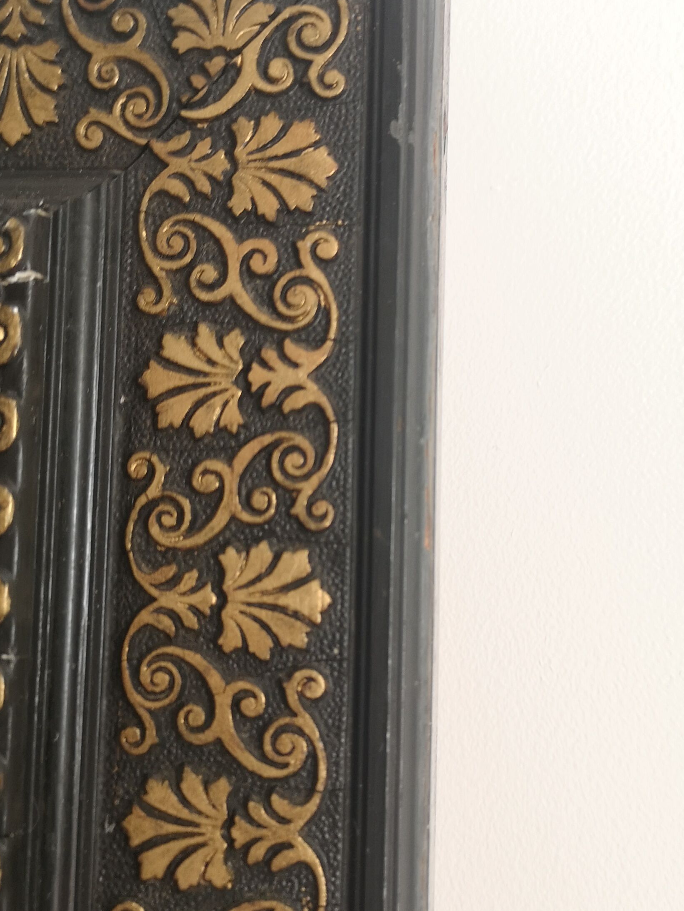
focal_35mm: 45
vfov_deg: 42.0
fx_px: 1185
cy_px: 423
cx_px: 420
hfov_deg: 32.1
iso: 80
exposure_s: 1/50
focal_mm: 5.58
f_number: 1.8
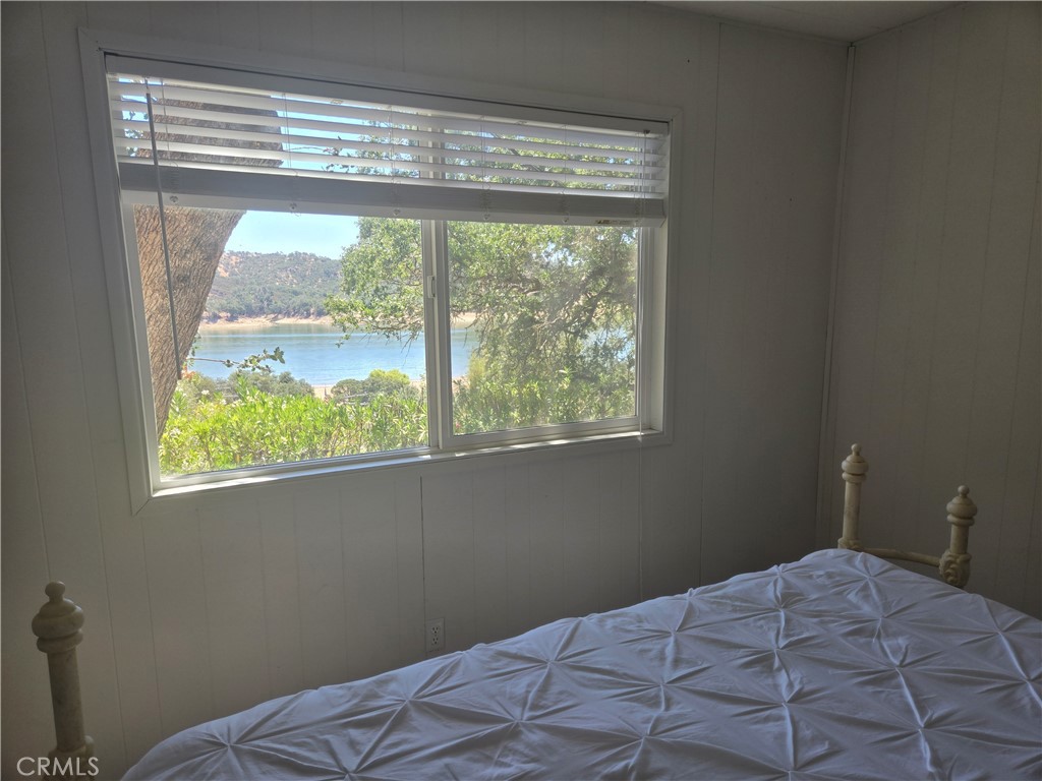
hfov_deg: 73.9
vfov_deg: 58.9
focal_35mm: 23
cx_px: 521
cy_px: 390
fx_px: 692
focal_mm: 5.4
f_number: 1.8
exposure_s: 1/235
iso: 25
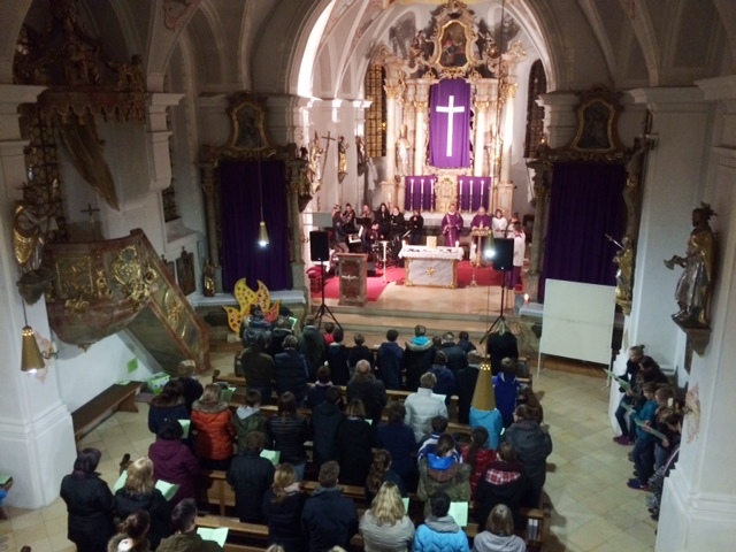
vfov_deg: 48.2
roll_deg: +1.8
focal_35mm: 29
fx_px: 617
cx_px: 368
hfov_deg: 61.7
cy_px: 276
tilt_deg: -15.0
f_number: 2.2
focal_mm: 4.15
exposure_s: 1/17
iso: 320
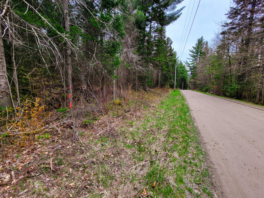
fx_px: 99
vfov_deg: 89.9
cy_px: 99
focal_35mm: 13
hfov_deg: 106.2
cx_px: 132
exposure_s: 1/200
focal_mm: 2.2
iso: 50
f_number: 2.2
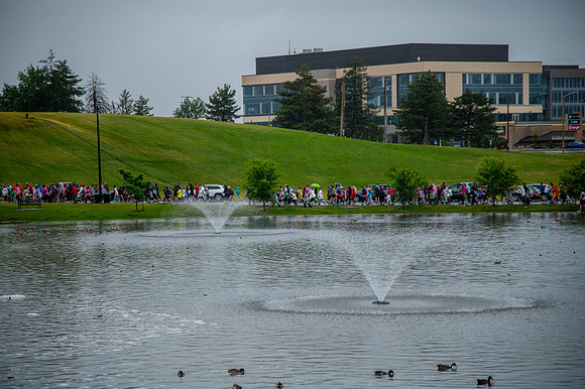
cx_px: 291
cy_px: 194
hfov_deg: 17.0
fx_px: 1963
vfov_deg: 11.3
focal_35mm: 121
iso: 1600
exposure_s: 1/3200
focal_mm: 120
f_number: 4
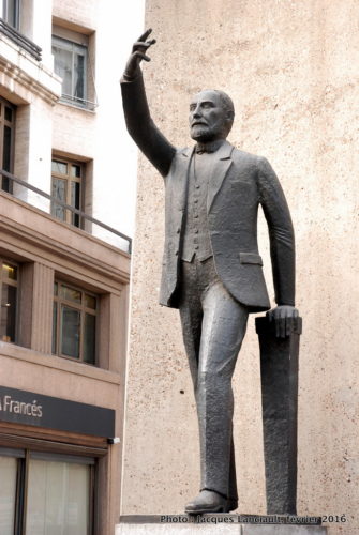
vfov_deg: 28.0
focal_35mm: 72
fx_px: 1073
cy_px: 268
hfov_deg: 19.0
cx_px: 180
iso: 800
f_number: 6.3
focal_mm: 48
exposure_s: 1/160
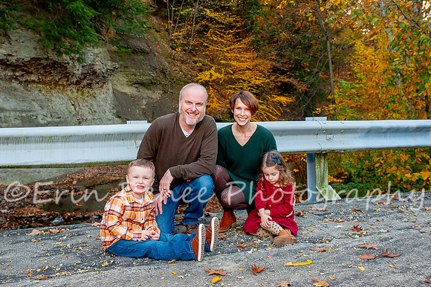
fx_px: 493
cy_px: 113
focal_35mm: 41
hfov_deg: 47.2
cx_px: 207
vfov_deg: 32.3
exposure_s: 1/160
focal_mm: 34
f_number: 5.6
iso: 500
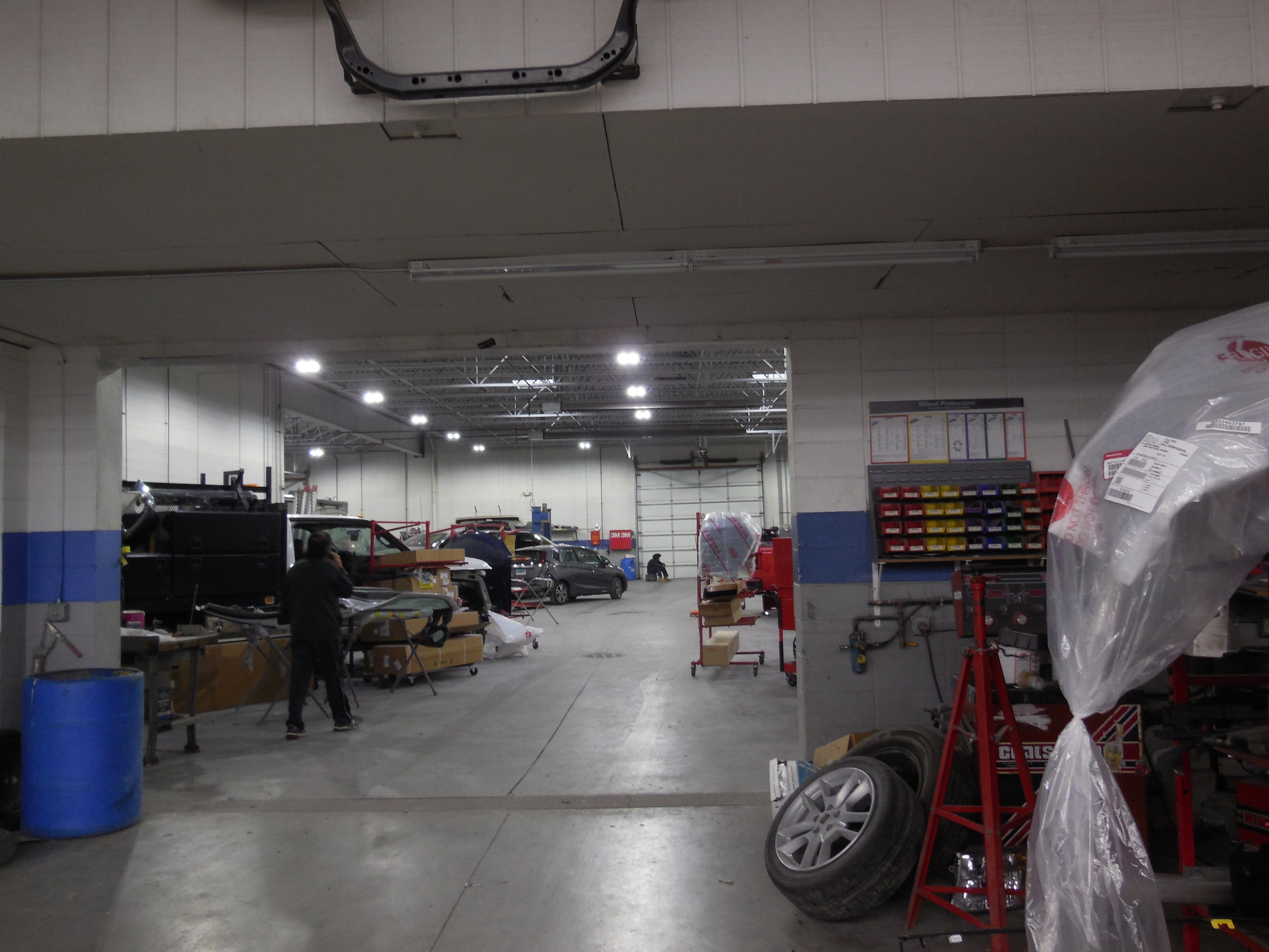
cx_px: 634
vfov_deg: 46.8
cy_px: 476
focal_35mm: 30
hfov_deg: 60.0
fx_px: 1100
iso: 180
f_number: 3.2
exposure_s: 1/30
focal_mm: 5.3
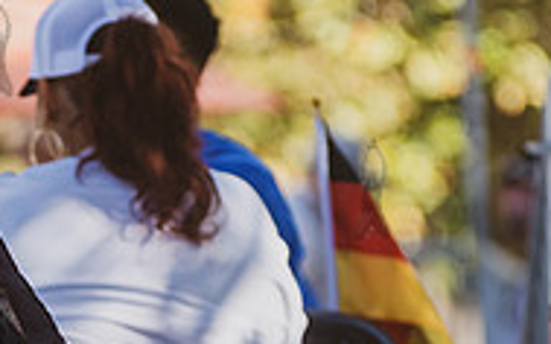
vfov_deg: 2.3
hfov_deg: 3.6
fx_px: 8677
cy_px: 328
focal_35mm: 578
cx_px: -6
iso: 250
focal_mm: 185
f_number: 4.5
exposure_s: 1/500
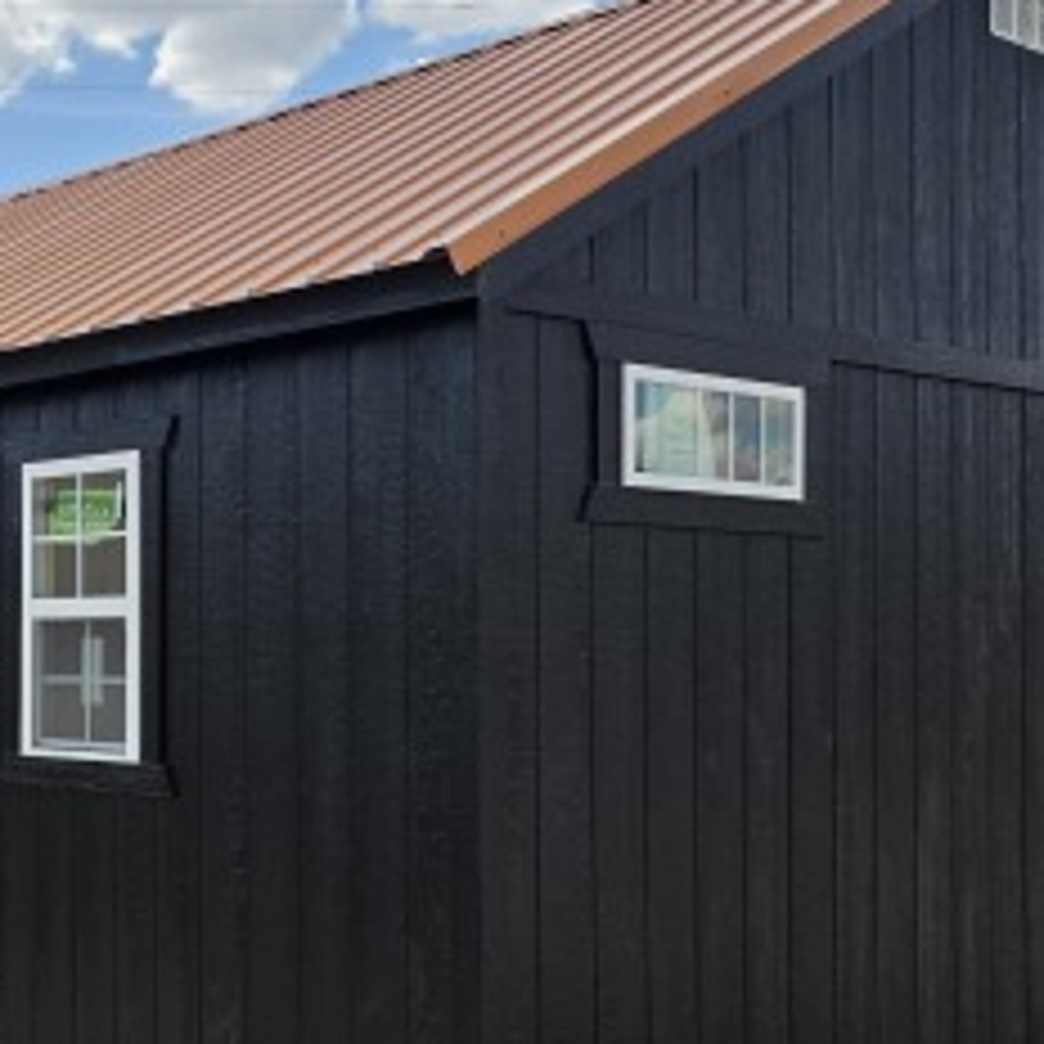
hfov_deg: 30.0
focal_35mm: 56
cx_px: 256
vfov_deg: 30.4
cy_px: 662
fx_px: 1911
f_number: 1.4
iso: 40
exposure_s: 1/7939
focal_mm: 6.5
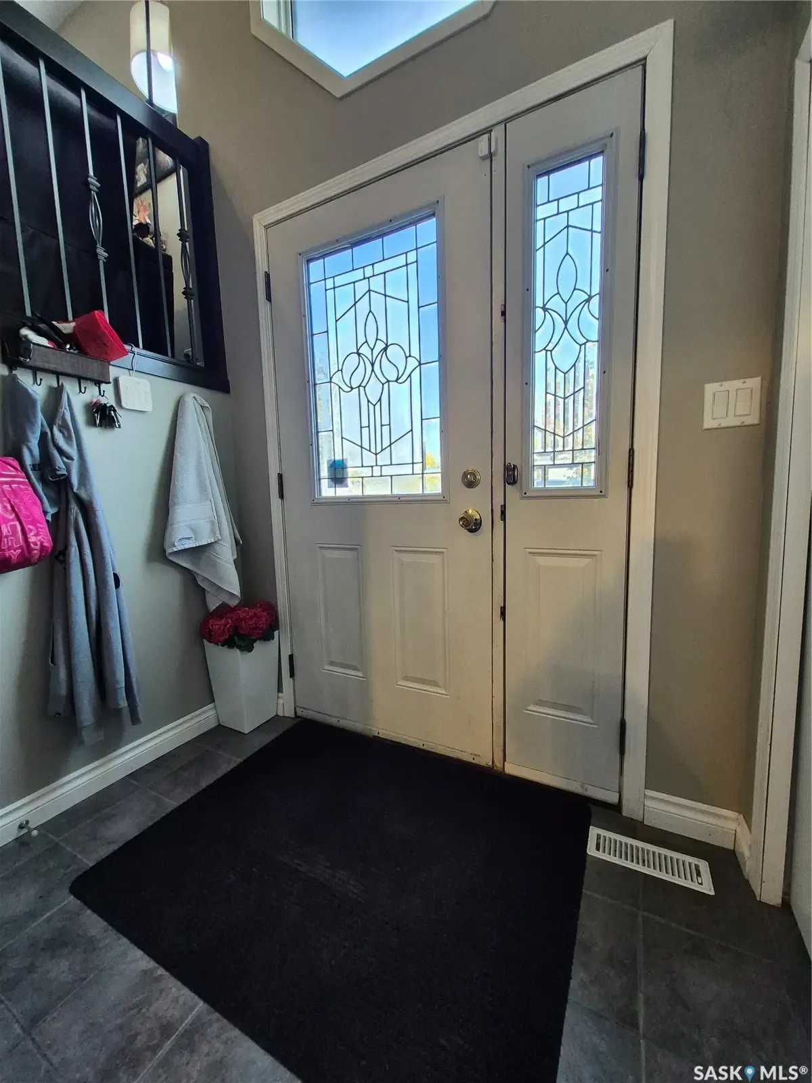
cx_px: 406
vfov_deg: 106.2
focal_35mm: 13
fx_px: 407
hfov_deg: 89.9
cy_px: 542
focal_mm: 1.74
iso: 200
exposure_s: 1/60
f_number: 2.2
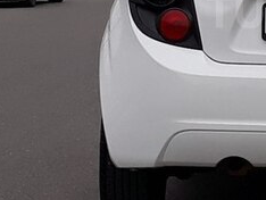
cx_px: 323
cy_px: 11
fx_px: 585
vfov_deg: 19.0
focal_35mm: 76
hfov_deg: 23.4
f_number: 1.7
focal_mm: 3.71
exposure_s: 1/729
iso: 40
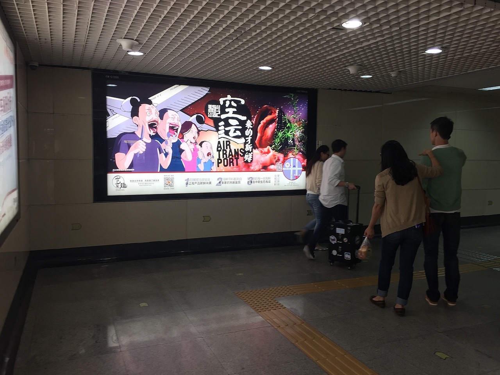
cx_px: 250
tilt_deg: -3.0
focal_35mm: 29
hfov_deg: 61.7
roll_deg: -0.5
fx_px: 419
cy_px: 188
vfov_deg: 48.2
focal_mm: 4.15
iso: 32
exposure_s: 1/30
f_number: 2.2
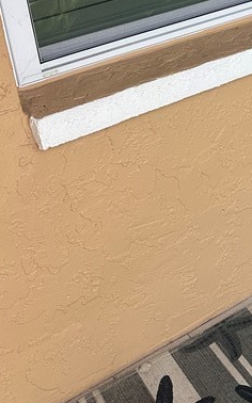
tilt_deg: -22.4
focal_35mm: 69
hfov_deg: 16.8
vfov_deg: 28.3
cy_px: 19
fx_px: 759
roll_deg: -0.5
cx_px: 395
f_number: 1.78
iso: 80
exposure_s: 1/411
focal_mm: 6.86
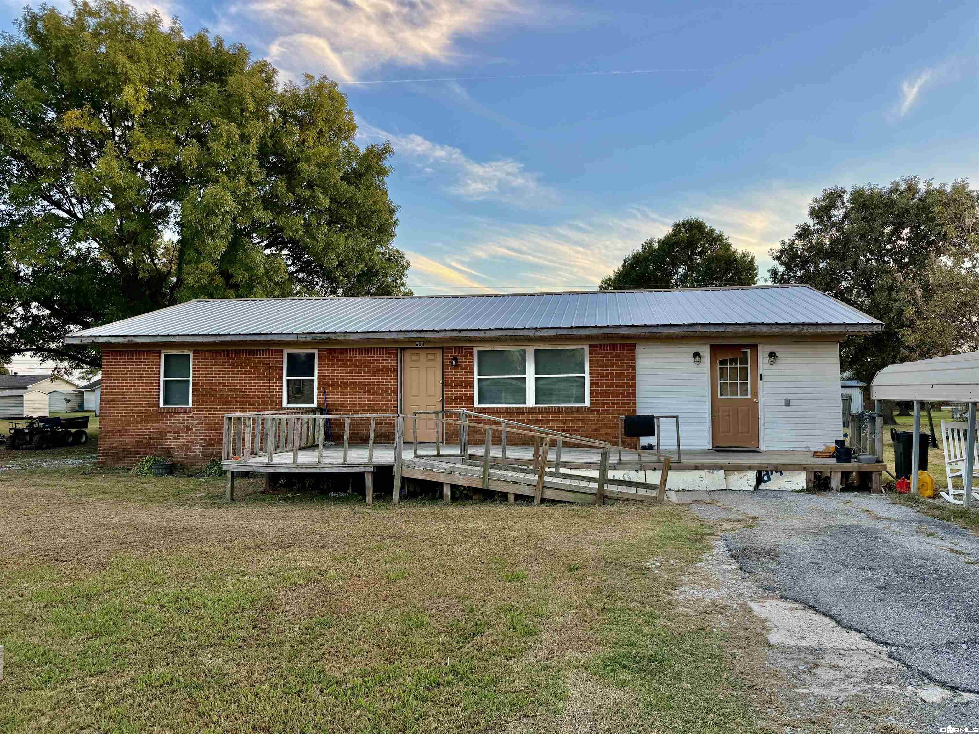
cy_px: 367
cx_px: 490
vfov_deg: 56.8
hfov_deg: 71.6
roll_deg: +0.5
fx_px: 679
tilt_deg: +2.8
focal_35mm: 24
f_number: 1.78
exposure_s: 1/210
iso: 64
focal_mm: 6.76
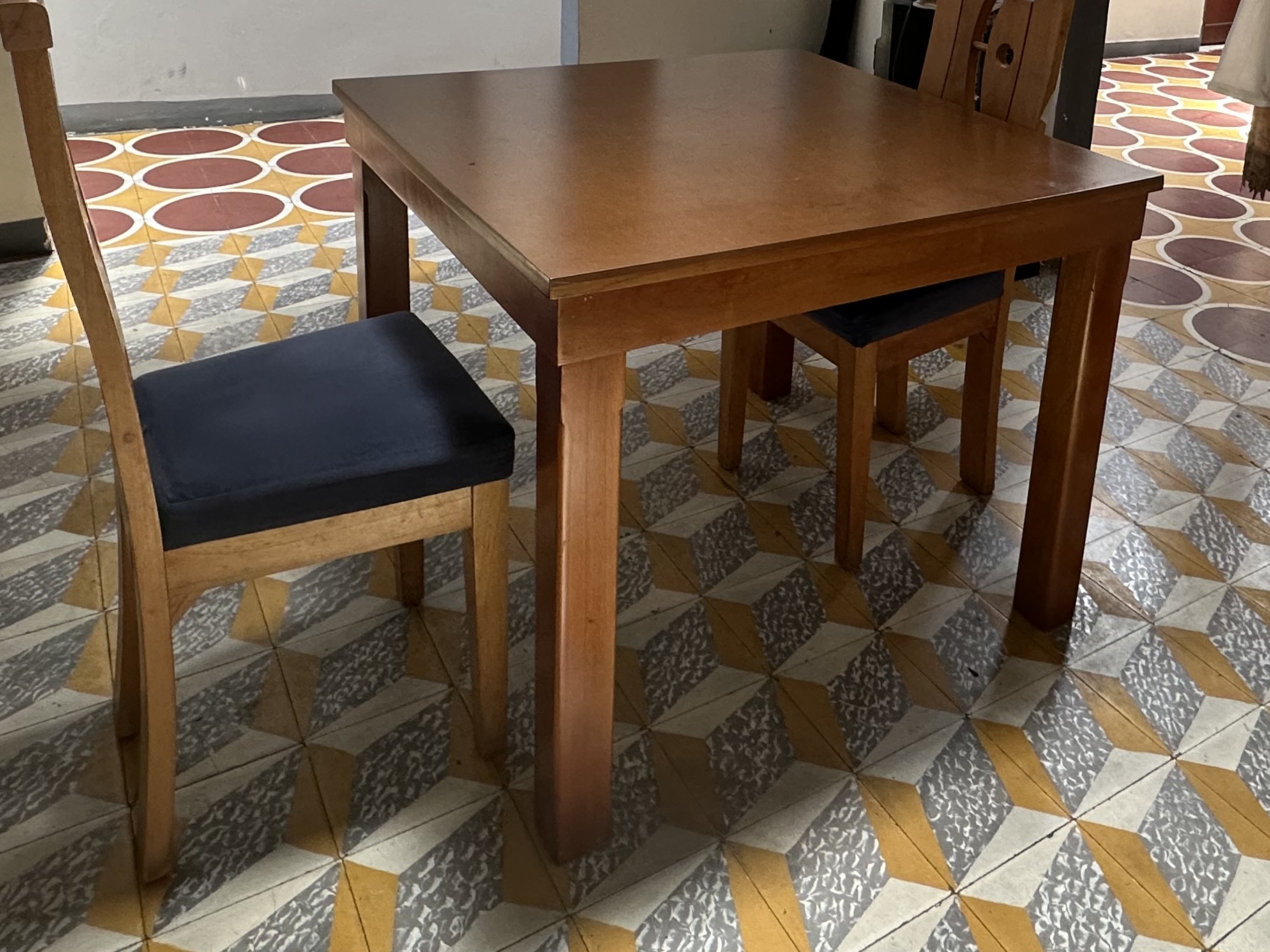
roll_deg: -3.4
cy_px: 105
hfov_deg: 57.7
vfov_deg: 42.0
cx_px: 784
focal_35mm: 31
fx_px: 1137
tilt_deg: -13.1
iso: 200
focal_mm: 2.22
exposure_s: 1/120
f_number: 2.2
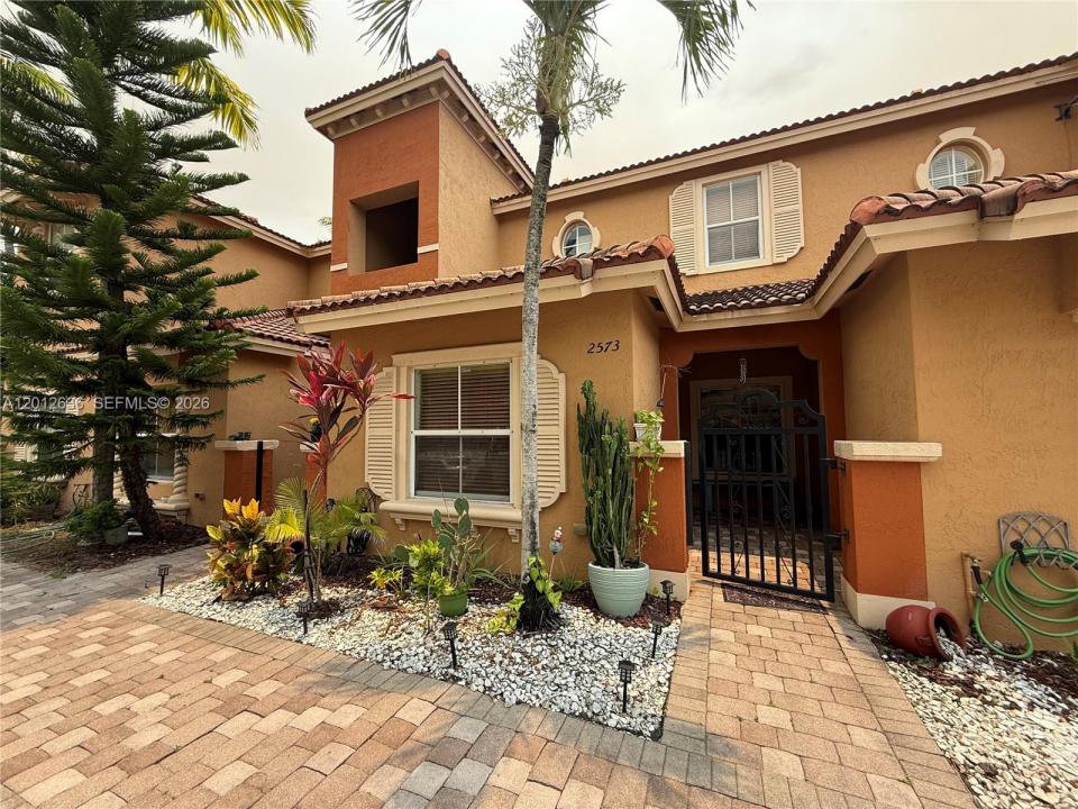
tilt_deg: +3.5
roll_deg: -0.2
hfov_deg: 102.1
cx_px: 539
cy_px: 404
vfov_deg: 85.7
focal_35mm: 14
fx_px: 436
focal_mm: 2.22
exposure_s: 1/596
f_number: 2.2
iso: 64
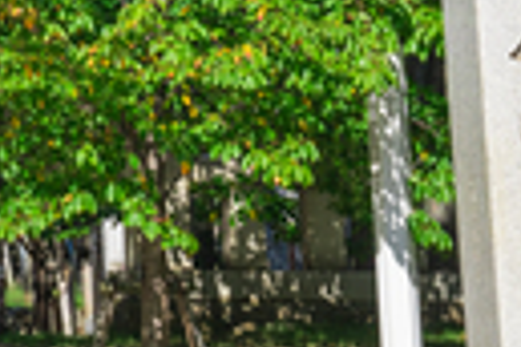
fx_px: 3024
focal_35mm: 209
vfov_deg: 6.5
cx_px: -493
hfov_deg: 9.3
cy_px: -234
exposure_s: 1/100
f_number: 11
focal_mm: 42
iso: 100
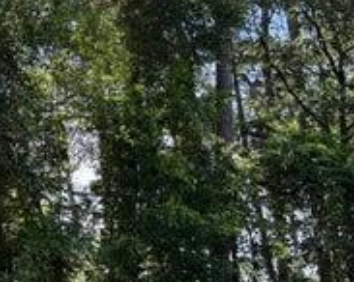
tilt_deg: +20.0
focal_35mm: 82
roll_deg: -0.9
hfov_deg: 21.6
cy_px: 110
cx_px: -74
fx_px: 858
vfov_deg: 18.7
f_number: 1.78
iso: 100
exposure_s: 1/593
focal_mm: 6.76
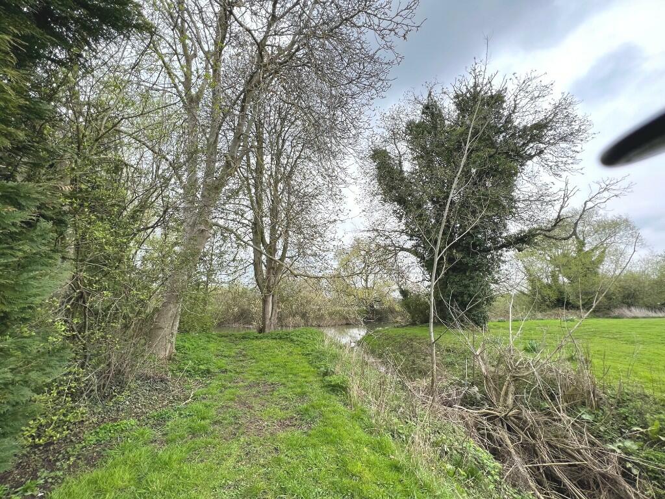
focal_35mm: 13
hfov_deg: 106.2
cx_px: 332
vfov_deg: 89.9
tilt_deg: +11.0
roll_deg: -0.3
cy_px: 250
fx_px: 250
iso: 32
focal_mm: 1.57
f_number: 1.8
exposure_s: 1/499
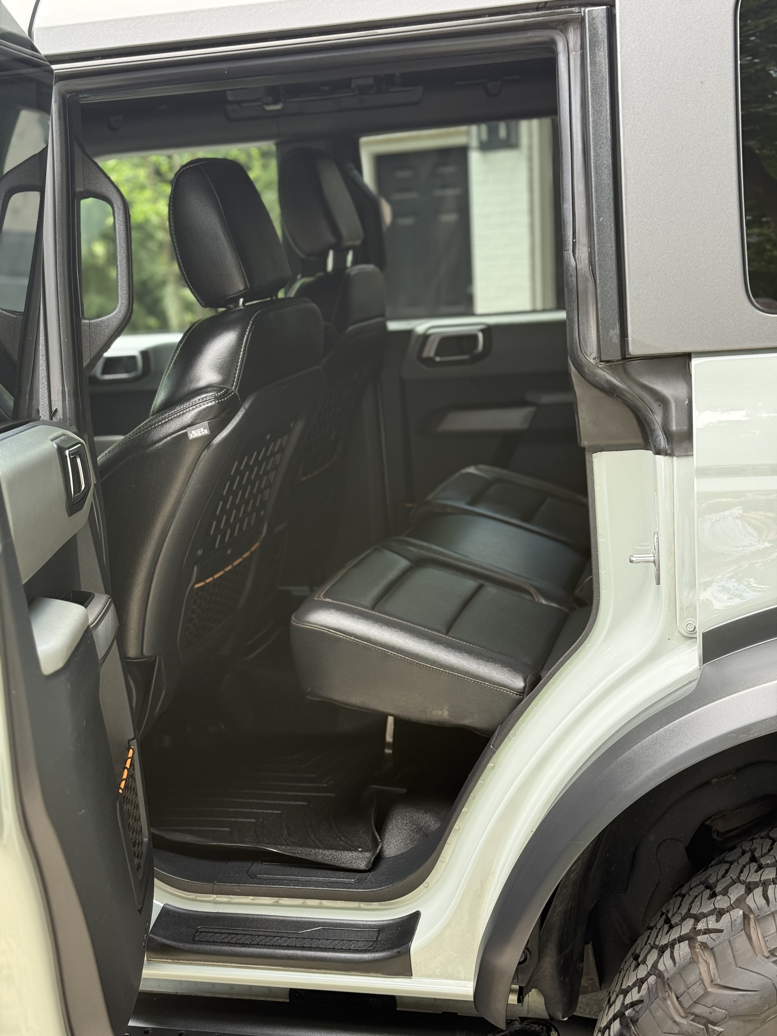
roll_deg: +3.9
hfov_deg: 30.3
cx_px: 388
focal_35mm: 48
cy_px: 518
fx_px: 1437
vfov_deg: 39.7
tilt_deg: -7.3
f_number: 1.78
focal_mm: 6.76
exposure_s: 1/195
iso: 100
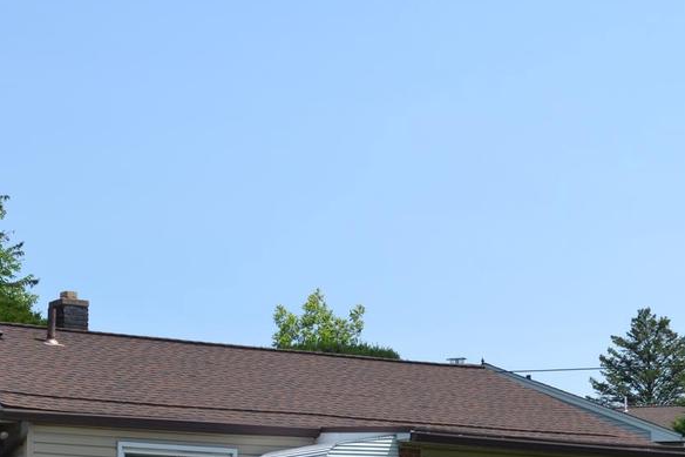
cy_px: 389
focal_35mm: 107
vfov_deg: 12.7
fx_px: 2040
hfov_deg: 19.1
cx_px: 355
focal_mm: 29
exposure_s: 1/250
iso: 100
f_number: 8
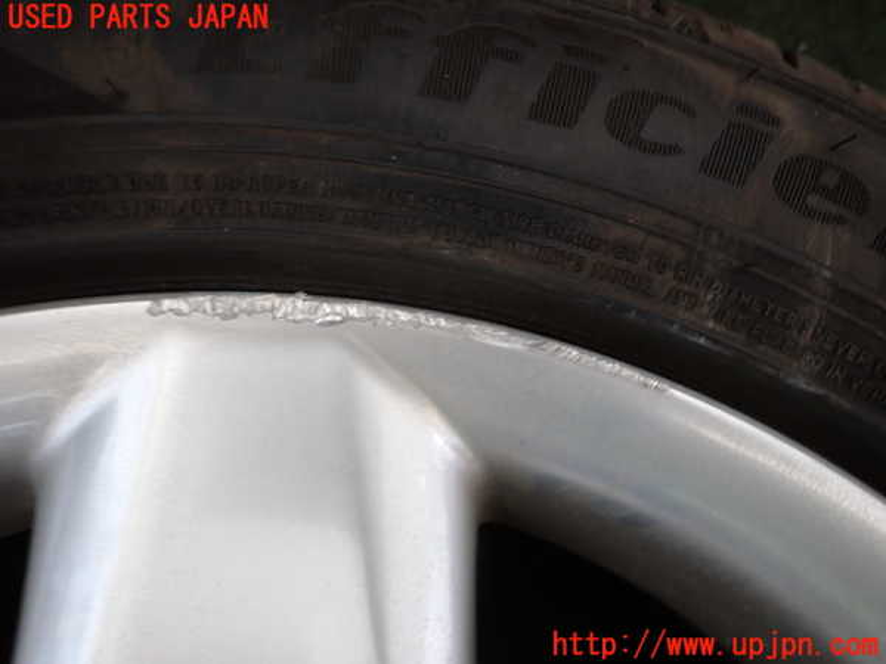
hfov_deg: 69.4
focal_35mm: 25
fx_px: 640
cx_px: 443
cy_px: 332
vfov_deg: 54.9
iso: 200
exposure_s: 1/40
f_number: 2
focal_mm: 4.5
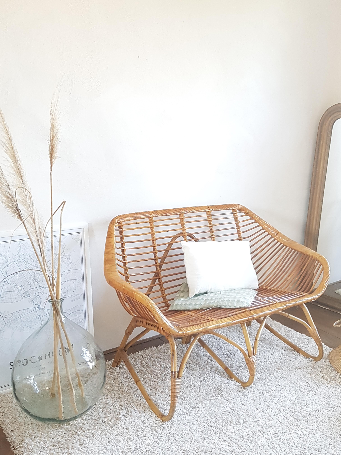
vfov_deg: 67.3
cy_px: 228
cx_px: 170
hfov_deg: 53.1
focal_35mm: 26
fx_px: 341
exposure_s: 1/50
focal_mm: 4.2
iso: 160
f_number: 1.7
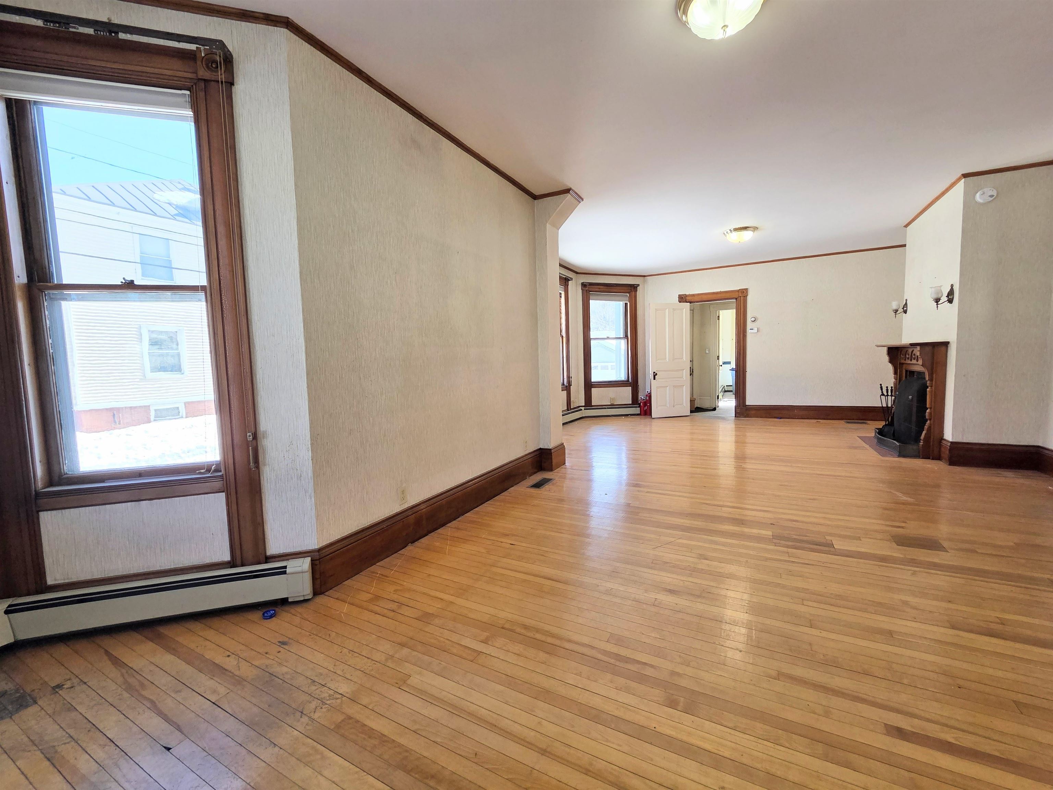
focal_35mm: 13
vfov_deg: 89.9
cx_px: 526
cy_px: 395
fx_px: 395
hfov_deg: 106.2
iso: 50
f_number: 2.2
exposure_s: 1/202
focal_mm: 2.2
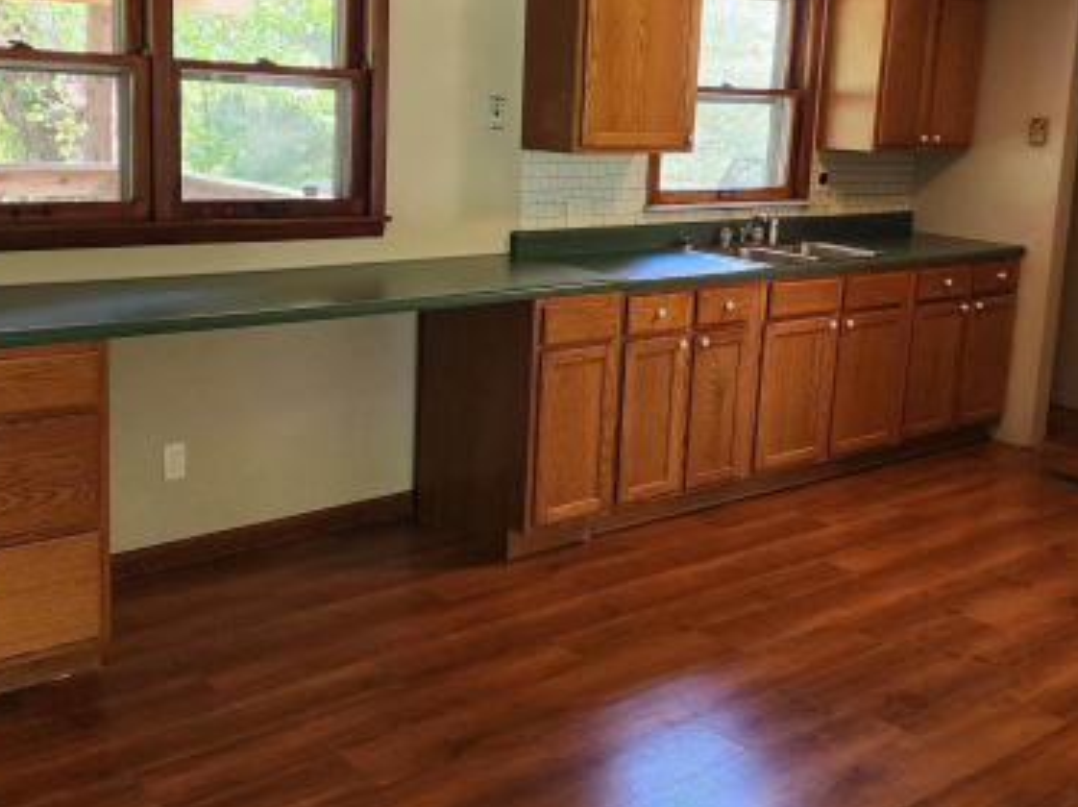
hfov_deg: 45.8
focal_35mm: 41
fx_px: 1276
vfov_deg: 34.9
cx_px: 552
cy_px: 303
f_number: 1.8
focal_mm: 6.4
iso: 250
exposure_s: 1/120
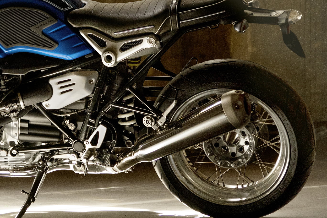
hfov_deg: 12.0
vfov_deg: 8.0
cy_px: 38
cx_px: 48
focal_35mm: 171
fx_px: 1553
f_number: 2.8
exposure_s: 1/320
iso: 500
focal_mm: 52
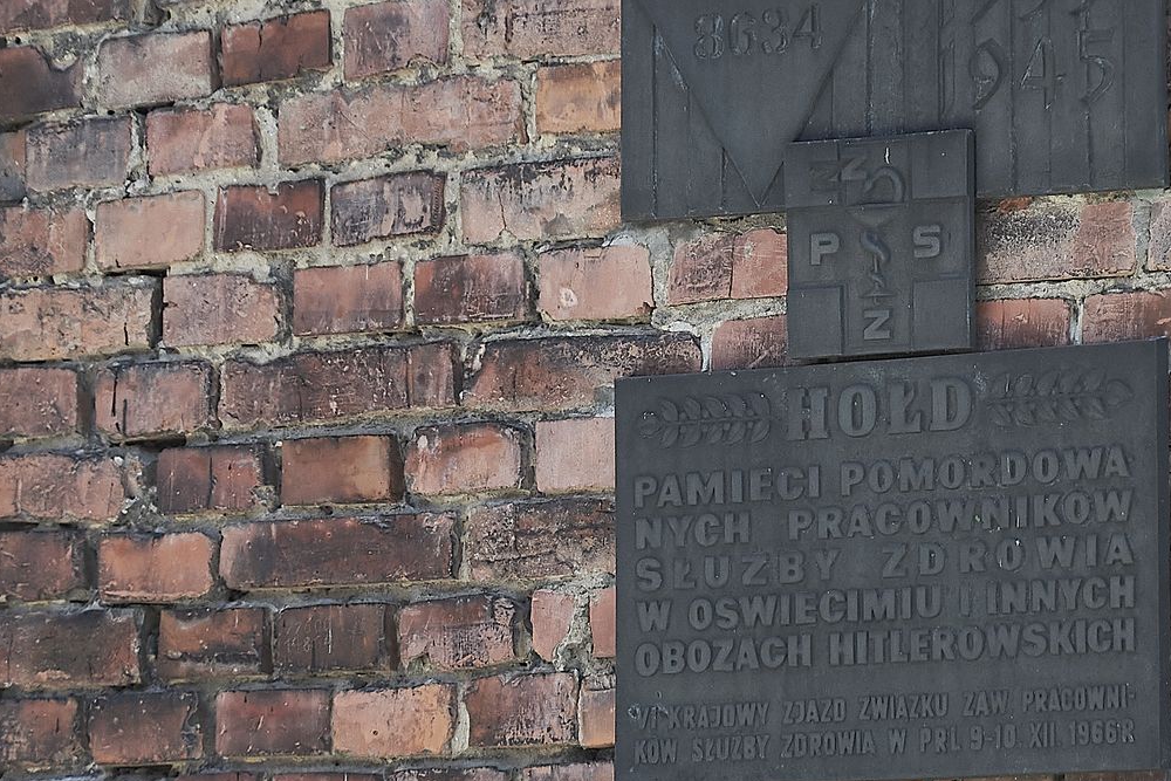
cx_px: 883
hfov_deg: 6.6
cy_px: 236
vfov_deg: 4.4
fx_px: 10214
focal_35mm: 314
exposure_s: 1/800
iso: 1800
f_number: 5.6
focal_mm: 105
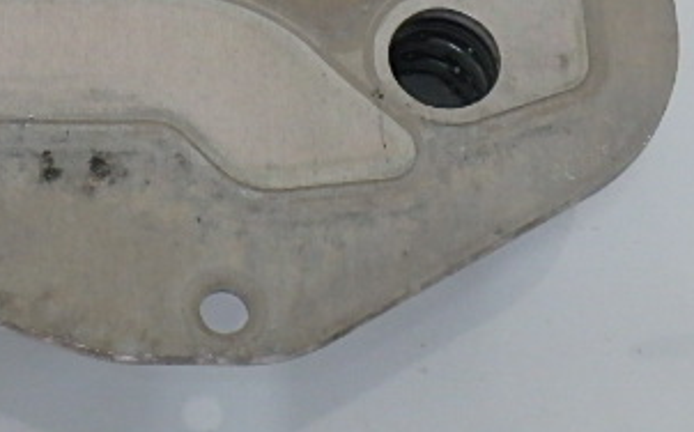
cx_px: 126
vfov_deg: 16.0
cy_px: 90
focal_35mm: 81
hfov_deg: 25.1
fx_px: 1530
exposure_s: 1/40
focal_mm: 6.4
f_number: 5
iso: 800
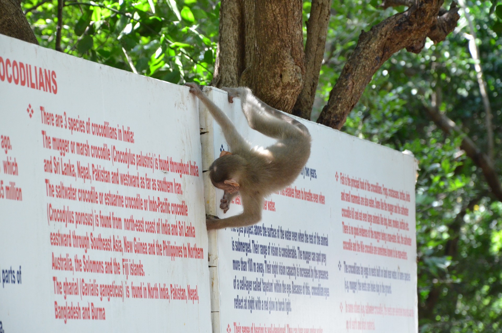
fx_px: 2192
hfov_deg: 13.1
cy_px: 166
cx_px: 251
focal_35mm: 158
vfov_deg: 8.7
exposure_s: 1/160
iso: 2000
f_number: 8
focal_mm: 105
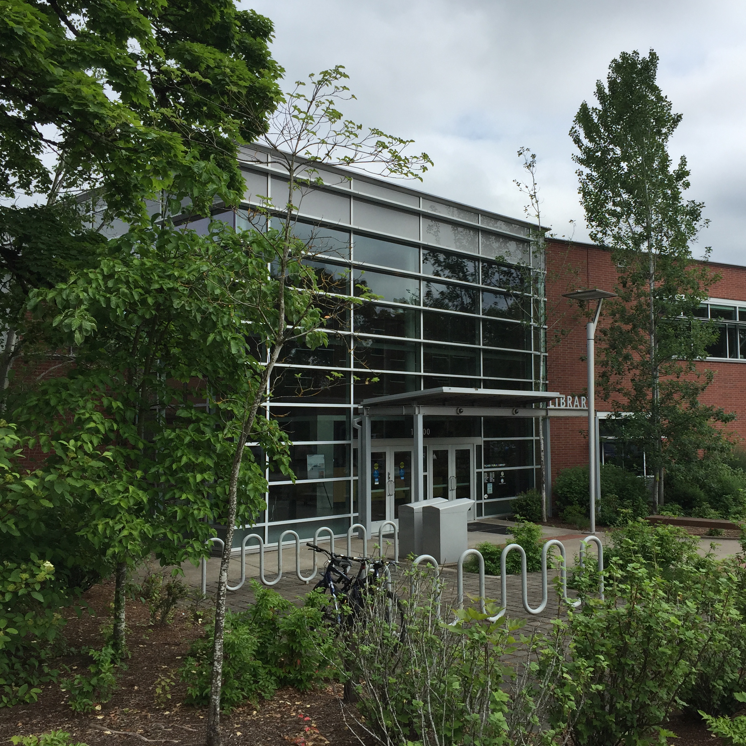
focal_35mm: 35
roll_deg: +1.2
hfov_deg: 46.9
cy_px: 380
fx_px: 853
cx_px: 449
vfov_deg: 47.2
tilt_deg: +3.8
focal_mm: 4.15
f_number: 2.2
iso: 32
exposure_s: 1/1883
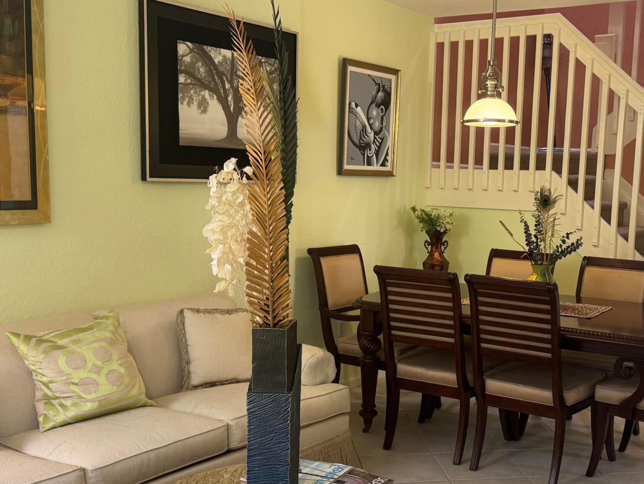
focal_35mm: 43
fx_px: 800
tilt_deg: -8.2
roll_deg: -1.3
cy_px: 281
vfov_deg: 33.5
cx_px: 432
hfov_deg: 43.2
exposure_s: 1/60
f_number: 1.78
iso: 200
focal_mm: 6.76
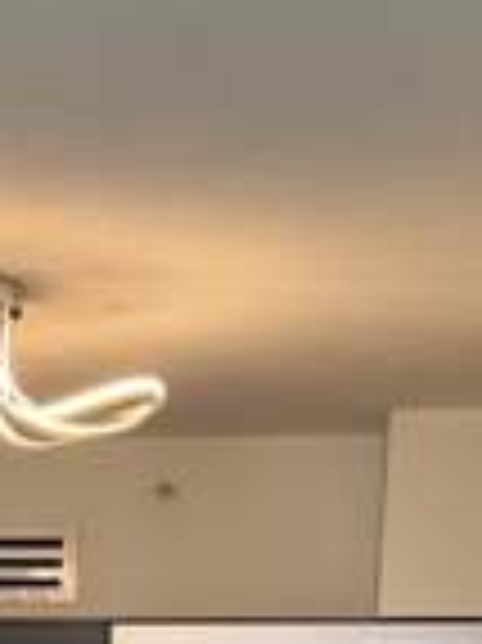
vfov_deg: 14.0
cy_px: 1045
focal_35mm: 130
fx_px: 2417
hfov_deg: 10.9
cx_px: -297
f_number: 1.8
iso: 40
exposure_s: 1/60
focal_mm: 3
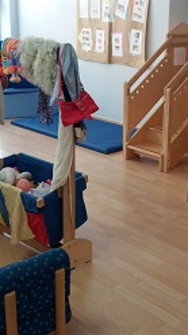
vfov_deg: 40.5
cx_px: 147
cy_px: 144
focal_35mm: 51
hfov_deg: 23.2
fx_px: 452
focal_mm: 3.7
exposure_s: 1/33
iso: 80
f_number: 1.9
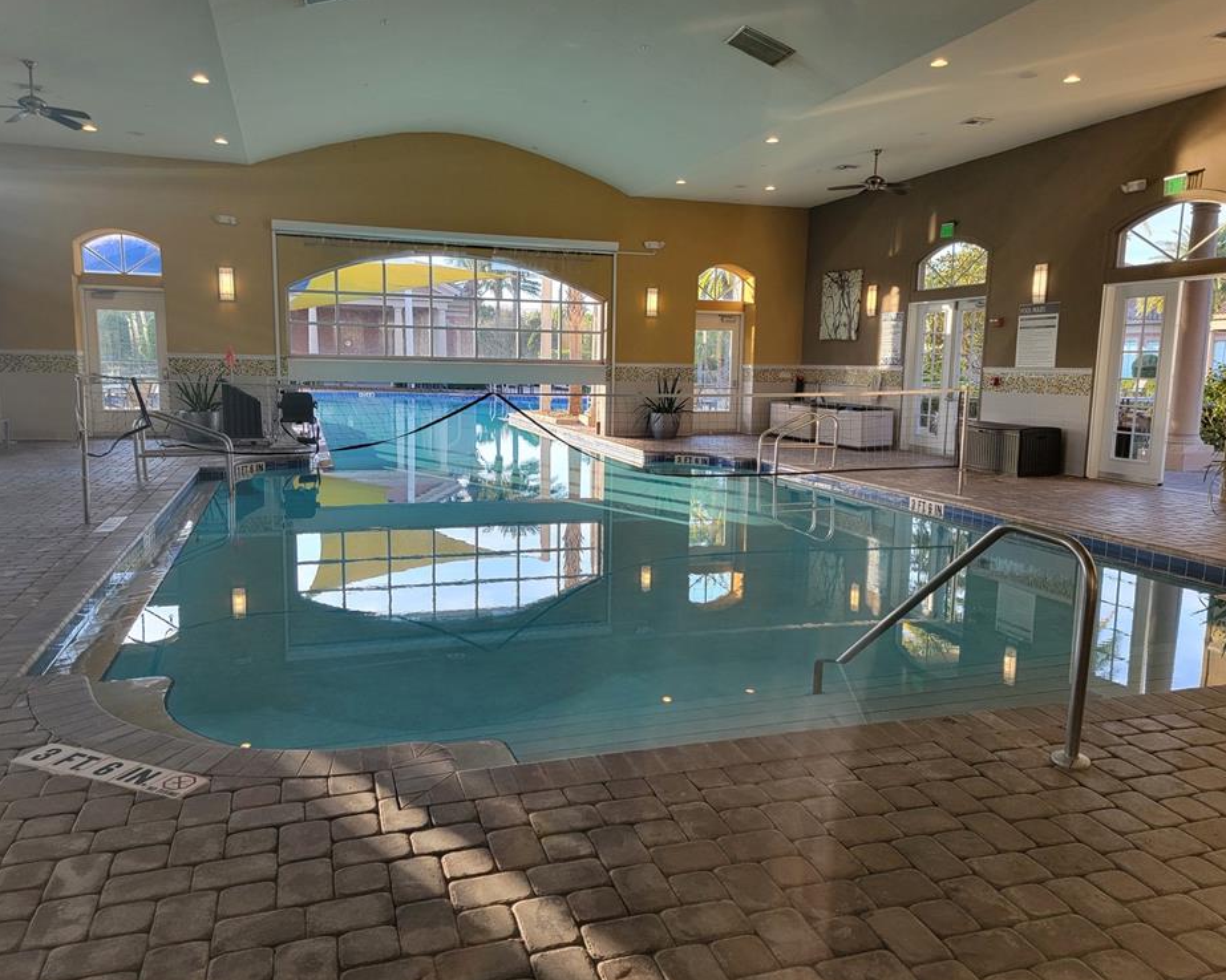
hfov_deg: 66.0
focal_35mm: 26
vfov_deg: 54.9
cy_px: 482
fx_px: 943
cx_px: 612
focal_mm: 6.7
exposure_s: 1/120
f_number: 1.8
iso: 50
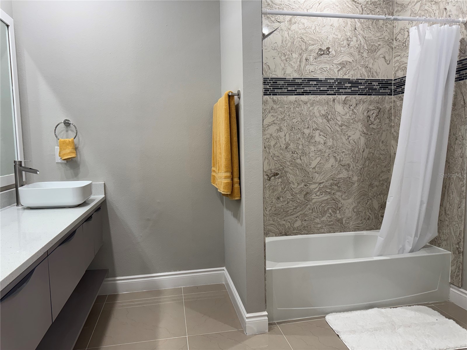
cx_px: 234
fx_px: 324
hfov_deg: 71.6
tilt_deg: -6.5
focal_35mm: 24
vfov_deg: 56.8
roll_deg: +1.0
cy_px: 175
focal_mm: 6.76
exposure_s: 1/120
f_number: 1.78
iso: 125
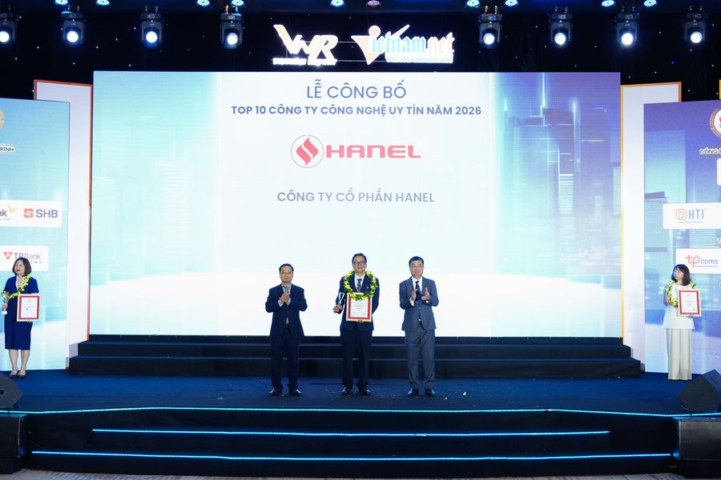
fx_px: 741
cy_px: 240
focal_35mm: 37
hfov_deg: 51.9
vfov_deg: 35.9
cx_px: 360
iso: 800
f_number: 5.6
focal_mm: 37
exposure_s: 1/125
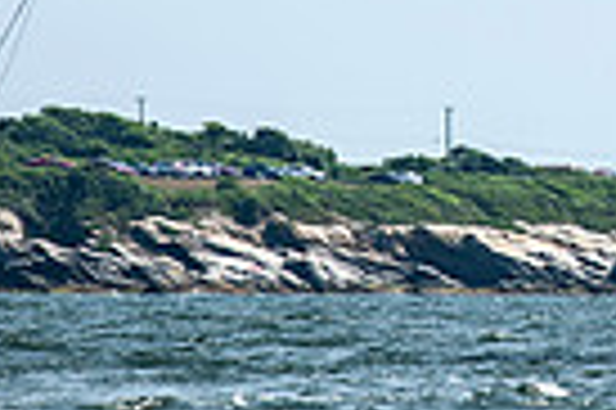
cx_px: 845
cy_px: -207
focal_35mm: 1317
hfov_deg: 1.6
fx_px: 22508
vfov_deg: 1.0
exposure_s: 1/2500
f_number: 5.6
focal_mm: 300
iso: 250
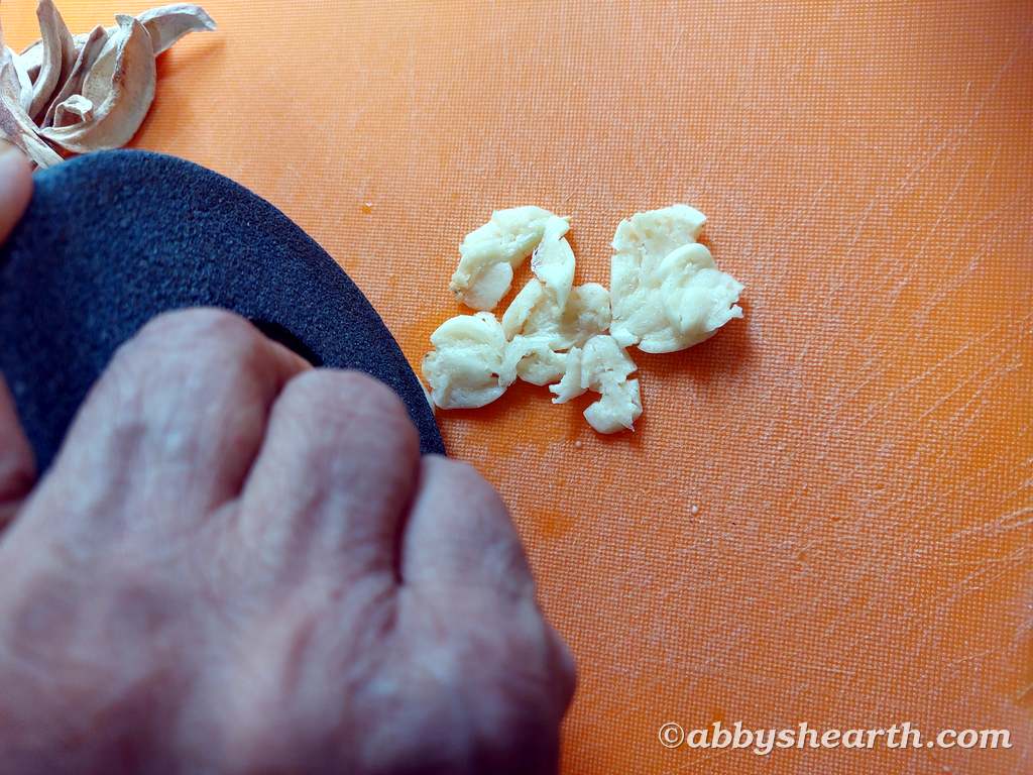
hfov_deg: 71.6
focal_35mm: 24
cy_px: 388
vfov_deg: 56.8
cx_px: 516
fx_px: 716
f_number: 1.8
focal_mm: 5.23
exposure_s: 1/100
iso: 100
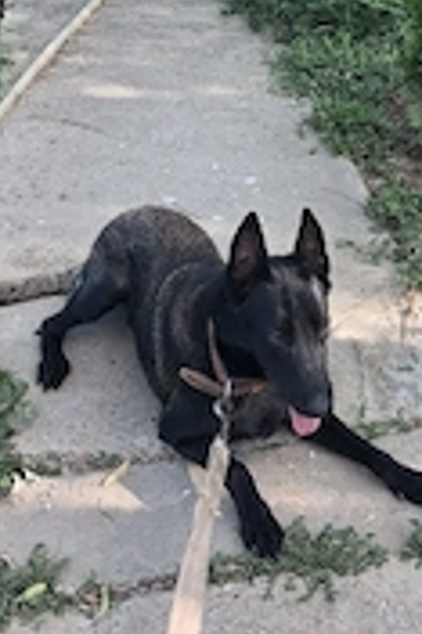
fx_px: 1127
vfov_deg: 31.0
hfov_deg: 20.9
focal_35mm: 64
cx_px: 343
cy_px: 169
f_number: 1.8
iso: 25
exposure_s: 1/103
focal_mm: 4
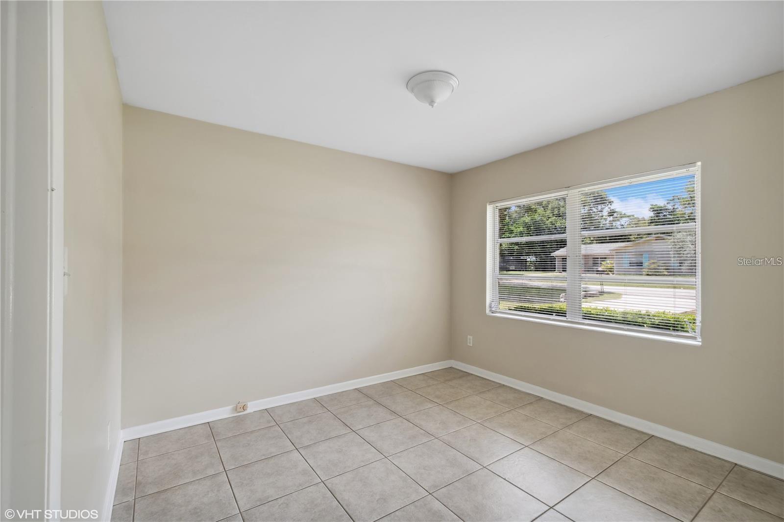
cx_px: 392
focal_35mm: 15
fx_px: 327
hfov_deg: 100.4
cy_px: 261
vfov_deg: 77.3
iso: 200
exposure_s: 1/25
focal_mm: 10
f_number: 8
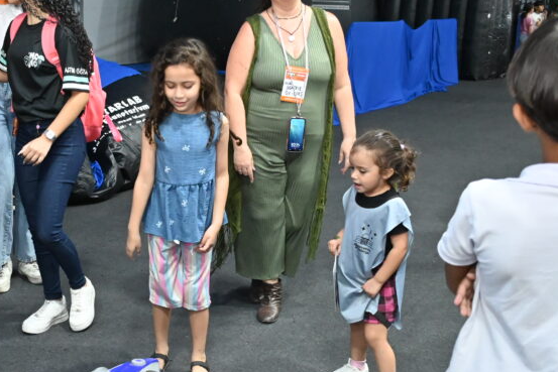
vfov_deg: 26.8
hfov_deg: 38.9
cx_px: 165
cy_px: 253
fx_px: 775
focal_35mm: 50
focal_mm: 18
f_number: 4.5
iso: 4000
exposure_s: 1/640
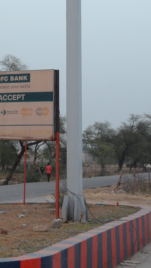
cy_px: 20
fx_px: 726
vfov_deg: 20.5
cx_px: 36
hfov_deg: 11.8
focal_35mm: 102
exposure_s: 1/60
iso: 500
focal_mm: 32
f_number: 5.6
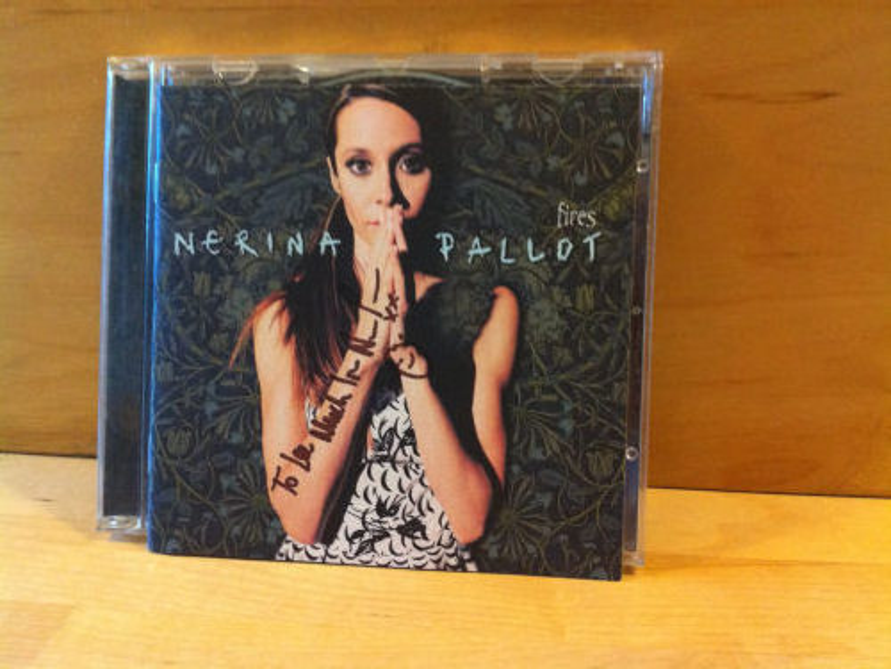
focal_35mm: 35
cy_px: 334
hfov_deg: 52.6
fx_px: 901
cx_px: 446
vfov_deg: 40.7
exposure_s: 1/15
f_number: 2.8
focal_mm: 3.85
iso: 320
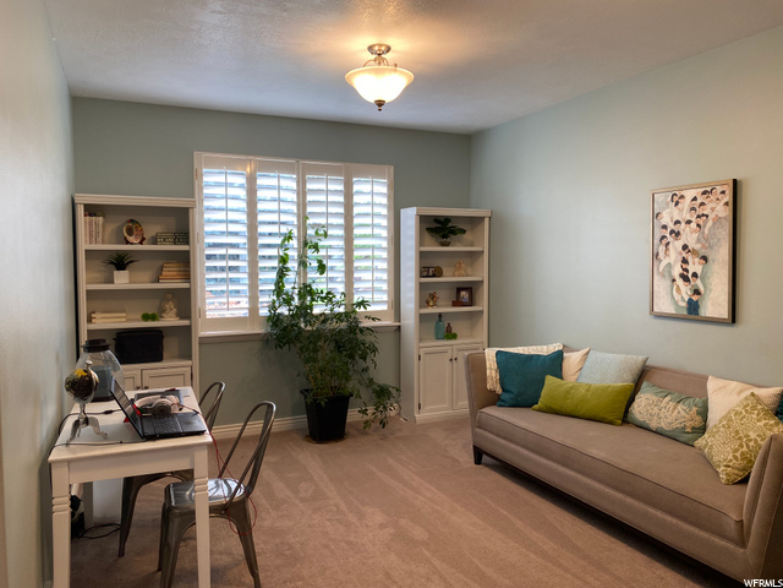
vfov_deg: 53.1
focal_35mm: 26
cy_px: 294
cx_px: 392
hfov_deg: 67.3
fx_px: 588
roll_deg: +0.0
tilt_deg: -4.1
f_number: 1.8
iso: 64
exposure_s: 1/60
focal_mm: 4.25
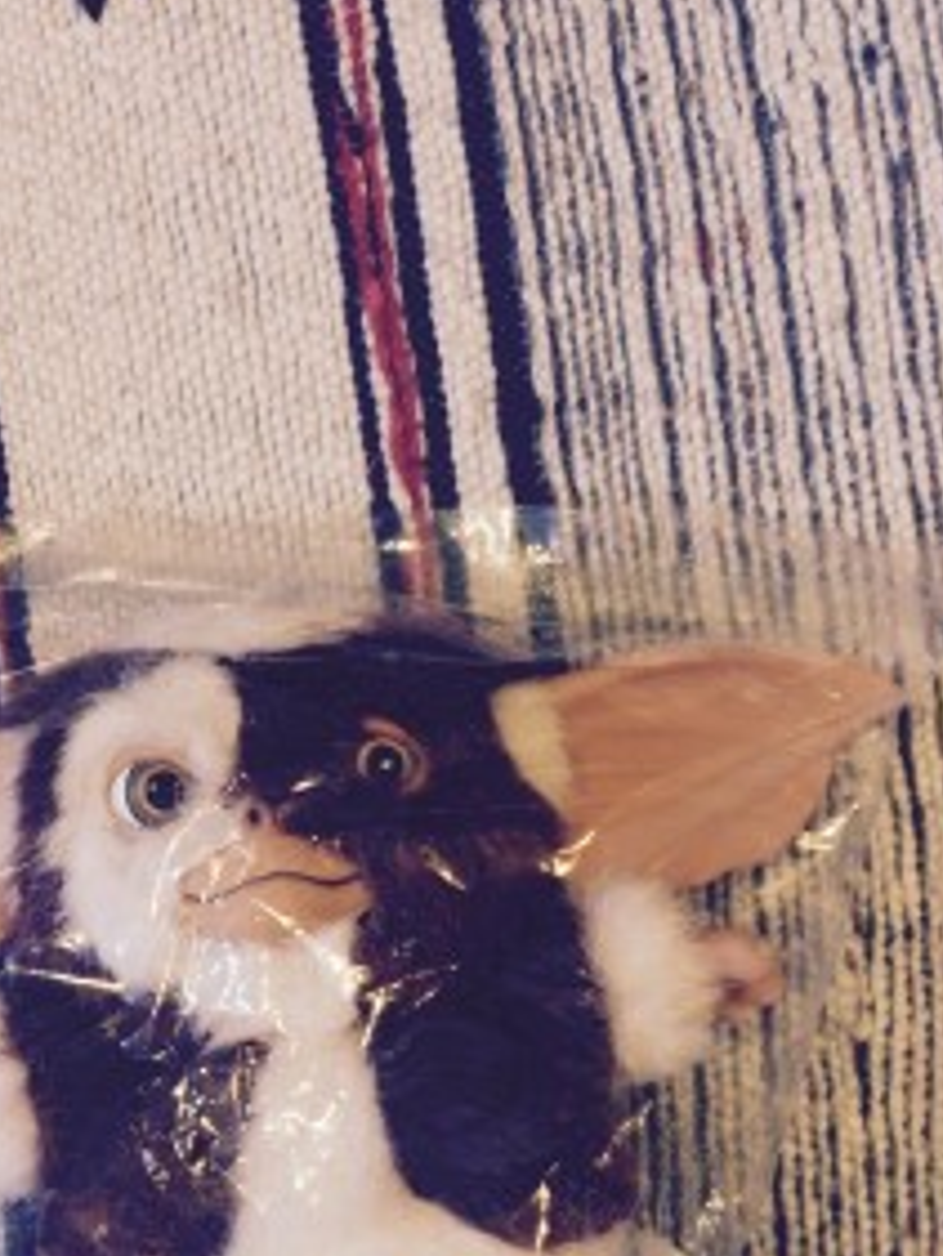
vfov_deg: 41.8
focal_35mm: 44
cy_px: 927
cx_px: 250
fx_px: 1597
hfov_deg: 32.4
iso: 200
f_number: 2.2
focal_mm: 4.15
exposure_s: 1/30
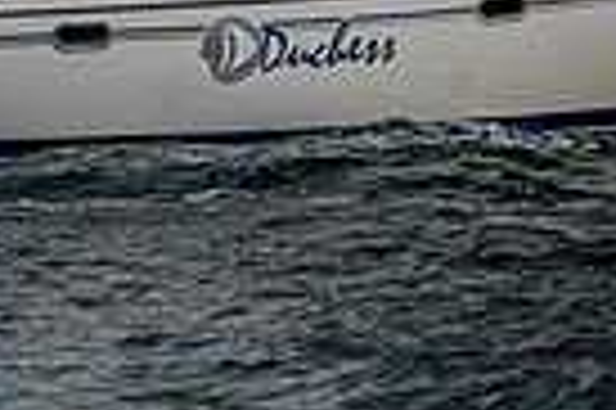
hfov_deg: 3.0
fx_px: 11587
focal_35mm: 678
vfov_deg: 2.0
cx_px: -620
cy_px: -448
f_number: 6.3
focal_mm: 160
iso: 400
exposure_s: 1/1250
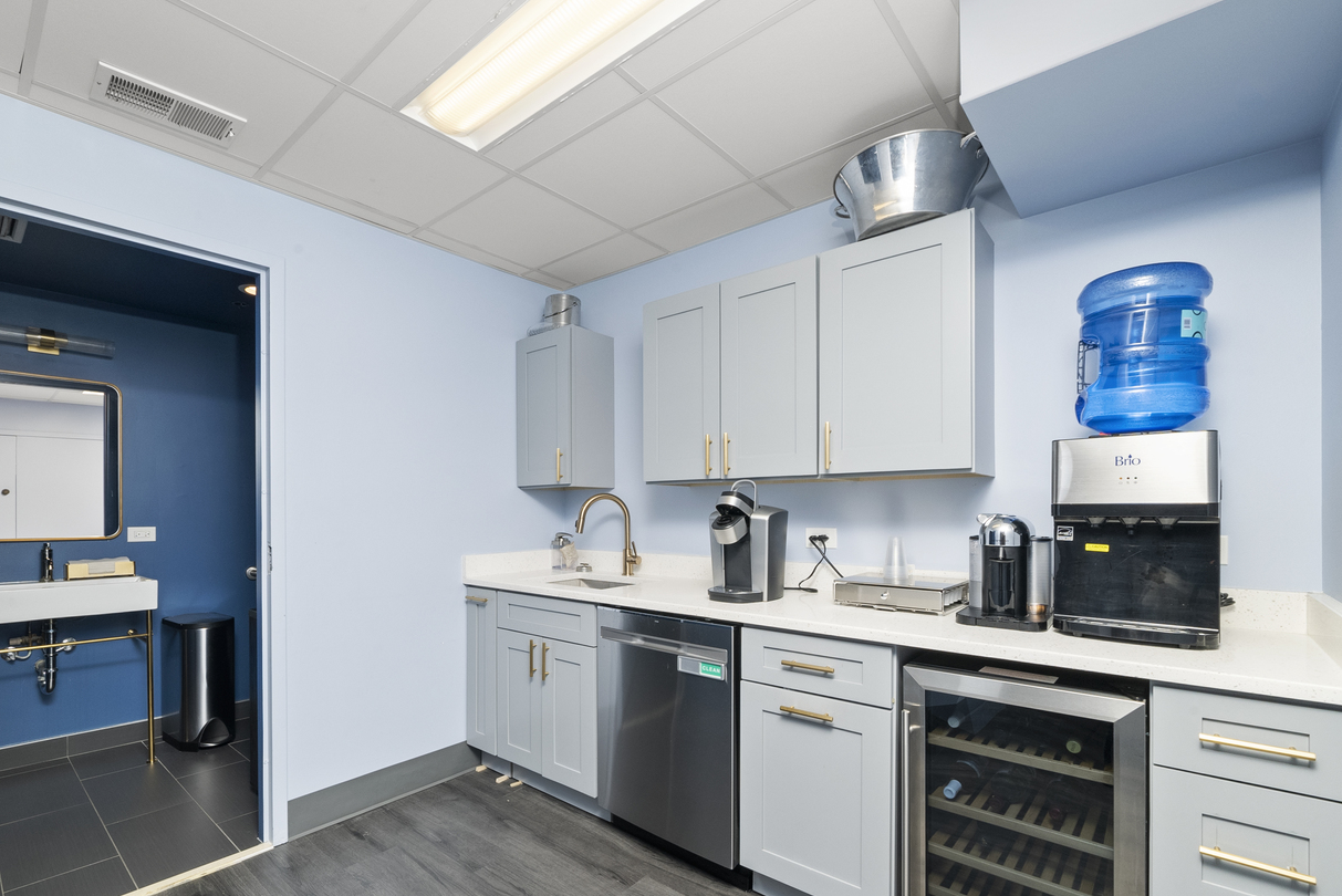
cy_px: 523
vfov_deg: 73.2
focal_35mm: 16
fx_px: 597
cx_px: 622
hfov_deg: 96.5
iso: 640
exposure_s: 3.2
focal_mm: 12
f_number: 16
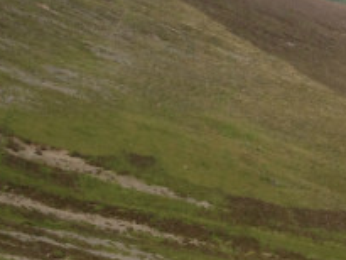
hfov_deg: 14.0
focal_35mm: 127
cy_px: 129
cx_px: 603
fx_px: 1270
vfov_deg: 11.7
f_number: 2.4
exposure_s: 1/1042
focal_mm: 4.28
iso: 50
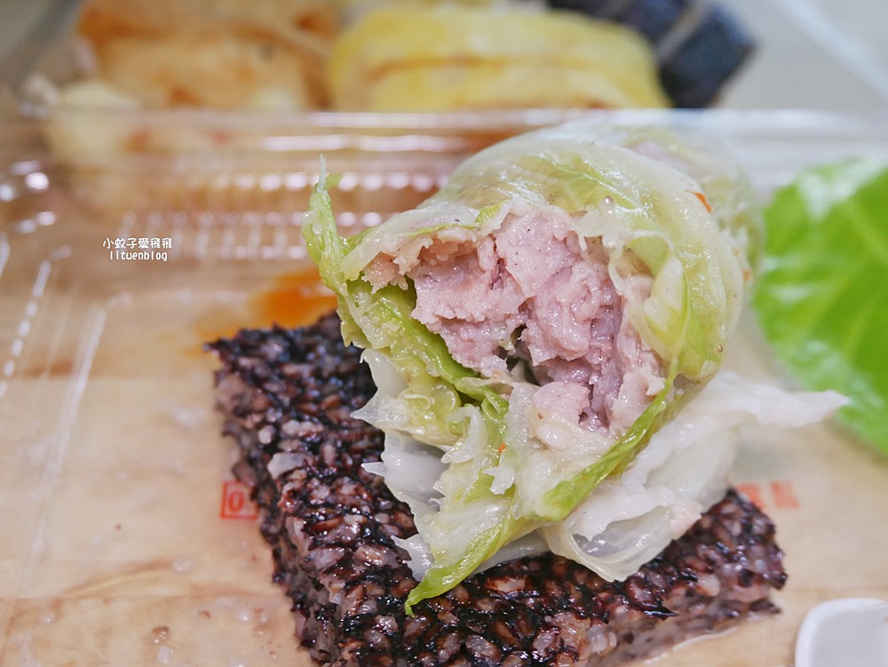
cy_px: 334
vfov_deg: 37.8
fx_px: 975
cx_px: 444
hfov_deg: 49.0
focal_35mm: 38
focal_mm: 19
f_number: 4.4
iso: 640
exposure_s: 1/60
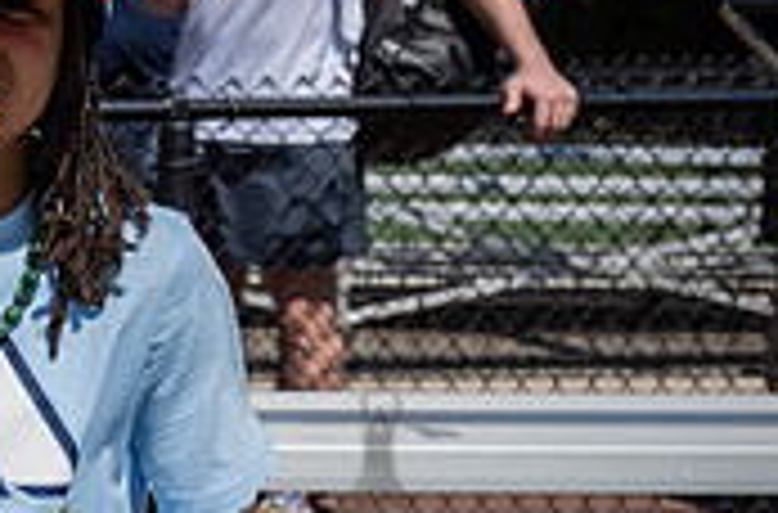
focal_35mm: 106
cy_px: 312
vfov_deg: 12.8
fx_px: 2282
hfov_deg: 16.2
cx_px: -637
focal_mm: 26
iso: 200
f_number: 4.5
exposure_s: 1/2500
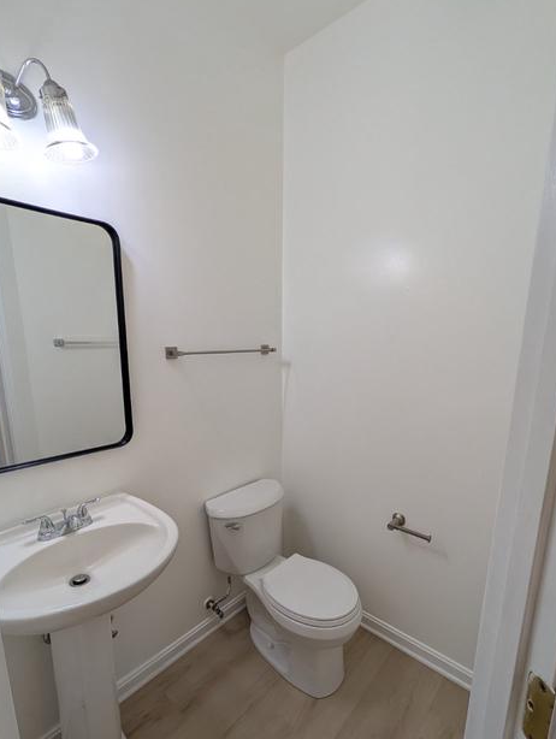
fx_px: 321
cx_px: 276
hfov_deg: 81.9
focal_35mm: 15
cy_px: 412
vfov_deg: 97.7
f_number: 1.7
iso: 98
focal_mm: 2.02
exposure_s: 1/424
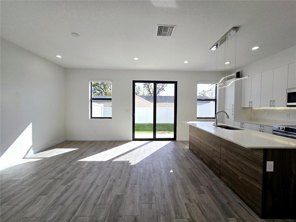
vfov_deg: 89.9
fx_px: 111
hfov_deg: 106.2
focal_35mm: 13
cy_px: 111
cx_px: 148
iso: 50
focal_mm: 2.2
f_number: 2.2
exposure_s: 1/435
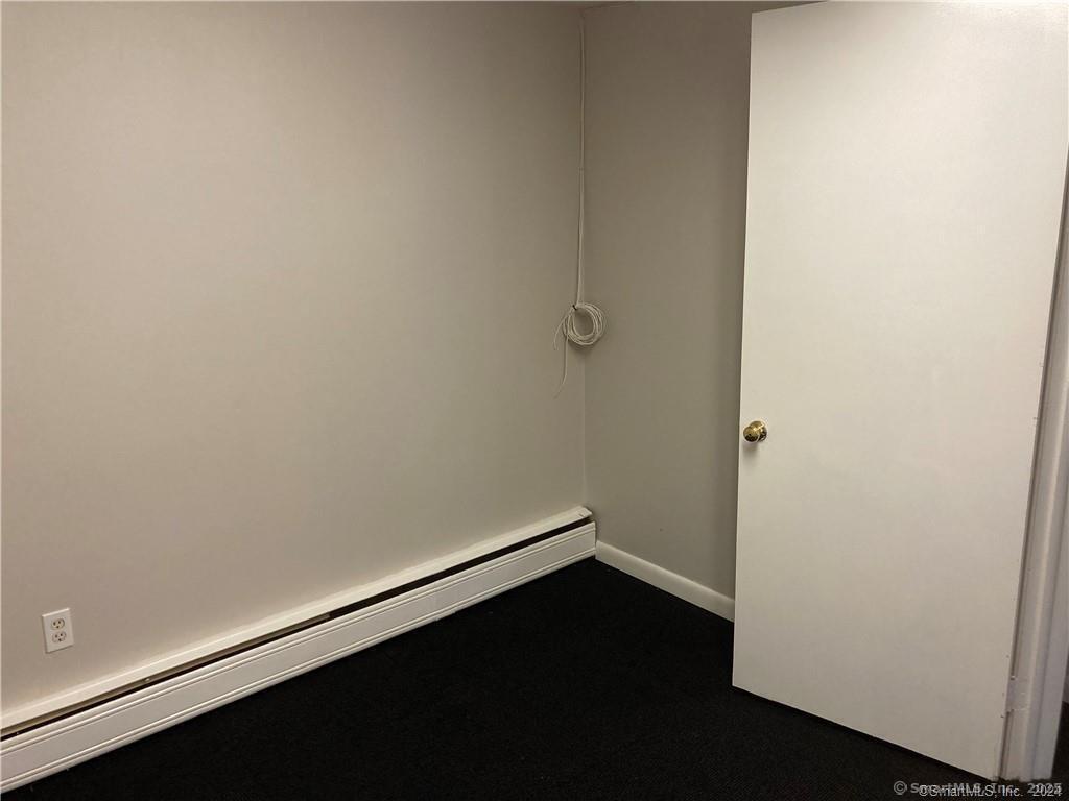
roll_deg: +0.7
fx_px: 865
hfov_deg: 63.4
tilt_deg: -13.6
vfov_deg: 49.7
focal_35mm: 28
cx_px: 534
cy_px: 400
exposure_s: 1/60
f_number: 1.8
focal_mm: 3.99
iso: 125
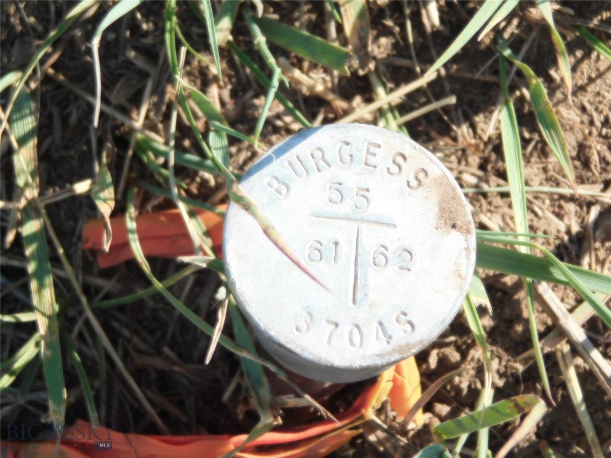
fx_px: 7766
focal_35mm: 440
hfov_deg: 4.5
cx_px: 306
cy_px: 229
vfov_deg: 3.4
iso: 125
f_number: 5.9
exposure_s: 1/320
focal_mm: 78.1
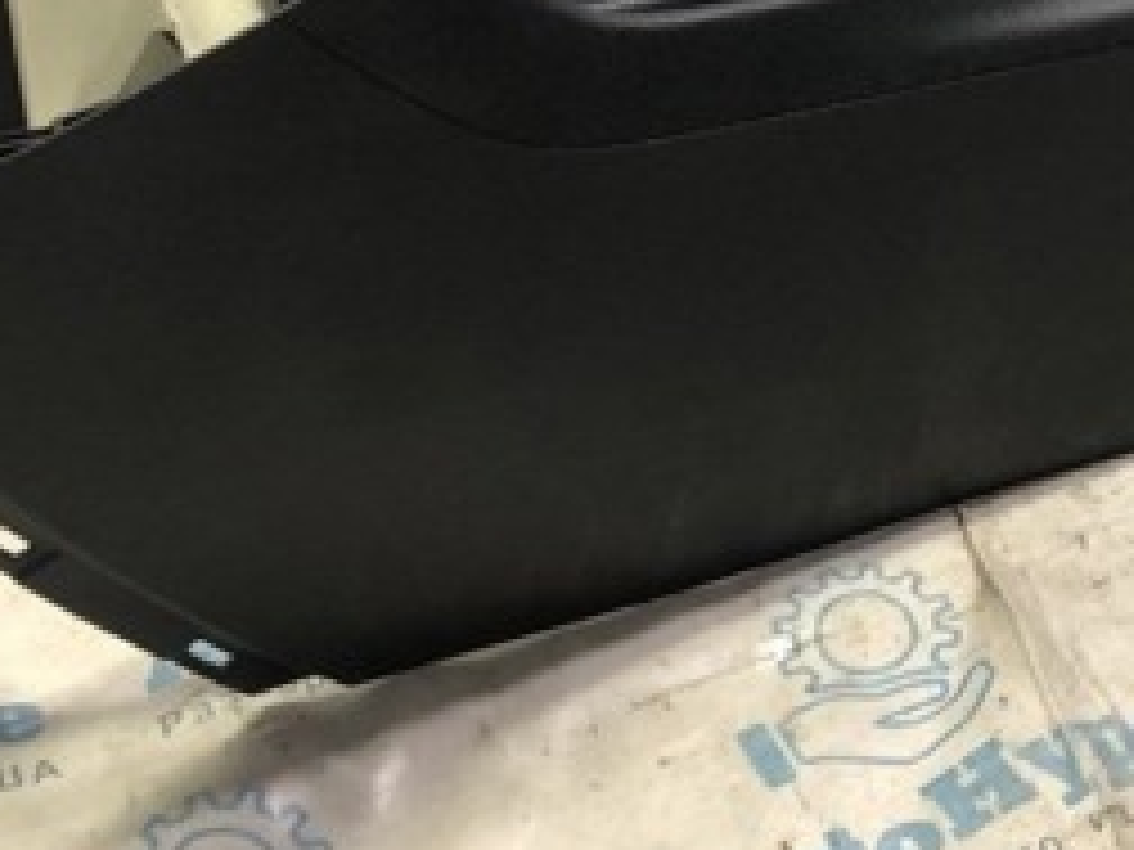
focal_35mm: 71
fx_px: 2326
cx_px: 1008
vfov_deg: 19.7
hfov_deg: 26.5
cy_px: -108
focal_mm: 4
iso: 40
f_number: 1.8
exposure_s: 1/25
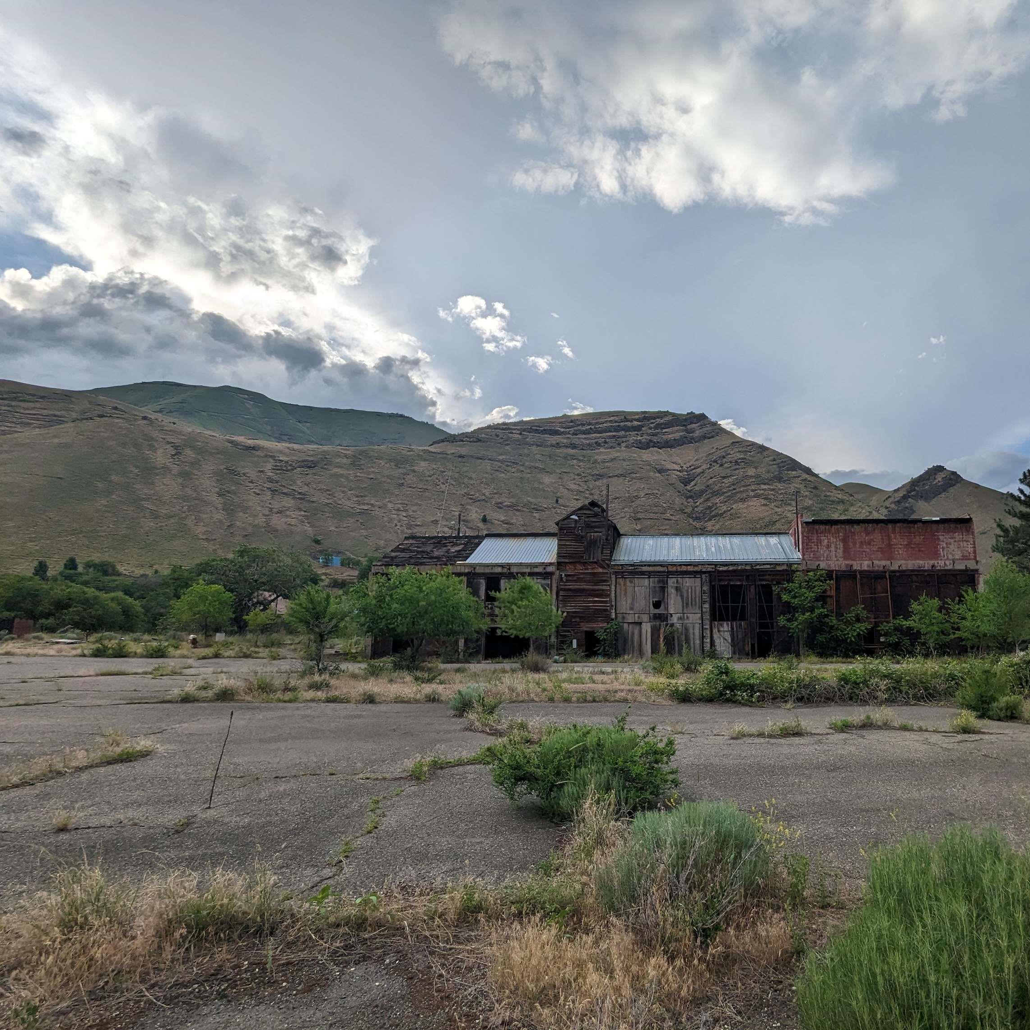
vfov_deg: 77.7
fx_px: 640
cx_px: 654
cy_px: 513
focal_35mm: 19
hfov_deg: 76.1
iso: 42
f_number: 2.2
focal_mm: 2.35
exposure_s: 1/2703
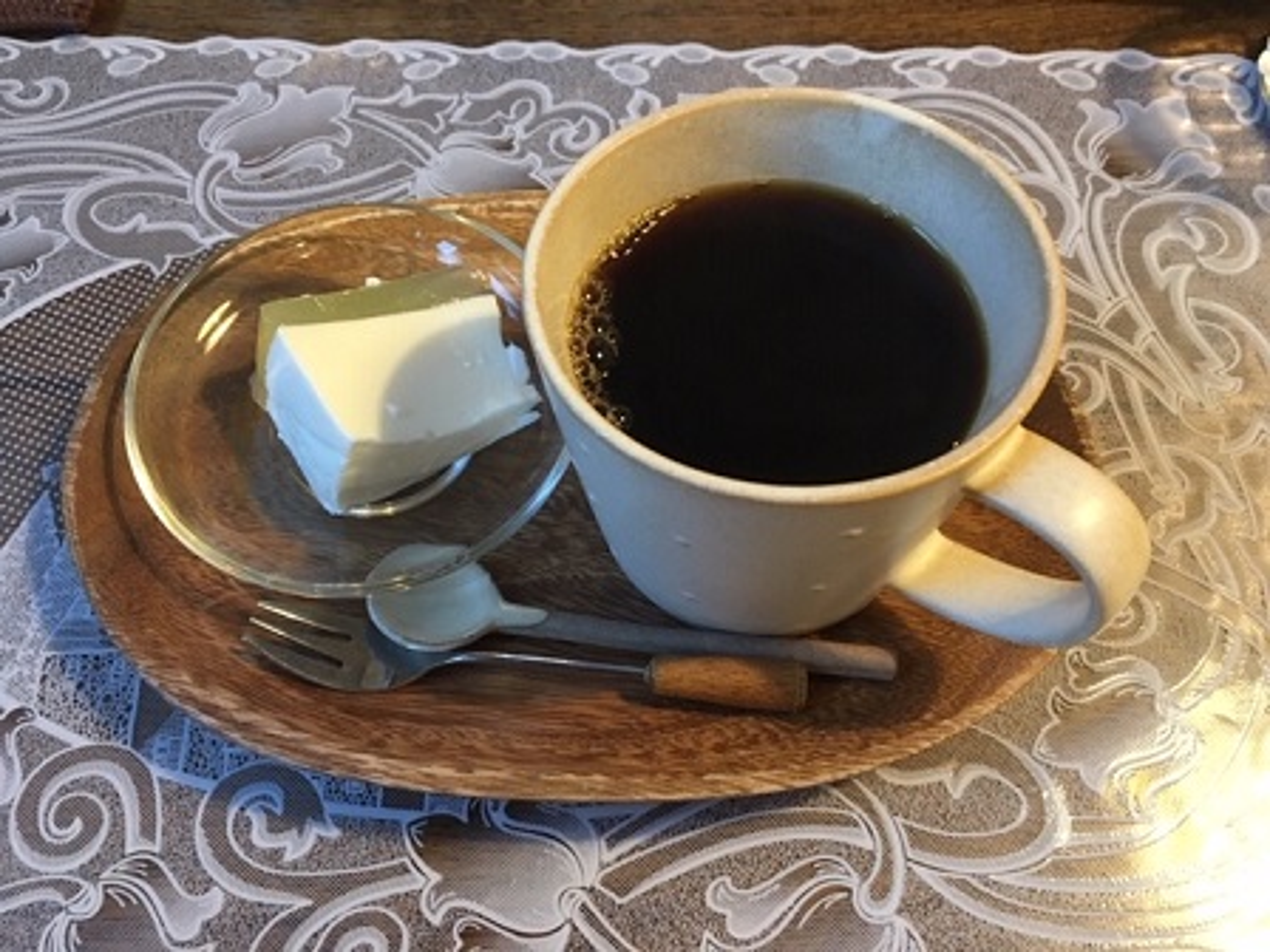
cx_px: 635
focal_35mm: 29
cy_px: 476
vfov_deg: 48.2
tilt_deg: -62.7
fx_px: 1064
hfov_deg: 61.7
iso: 200
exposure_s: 1/24
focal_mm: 4.15
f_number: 2.2
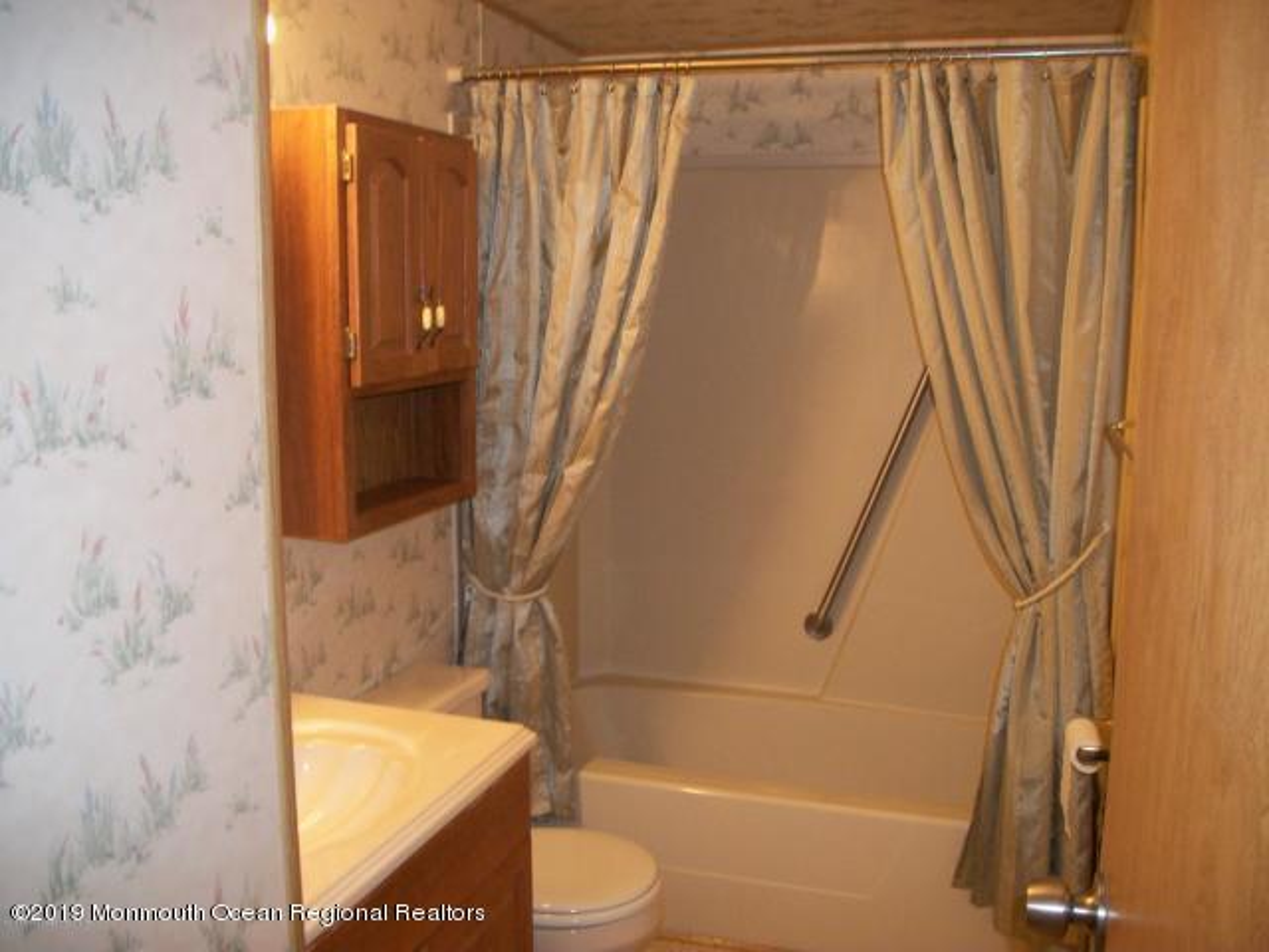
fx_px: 1173
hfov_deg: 56.8
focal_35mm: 32
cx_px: 634
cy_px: 476
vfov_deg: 44.2
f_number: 2.9
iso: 160
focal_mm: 5.7
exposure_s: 1/30
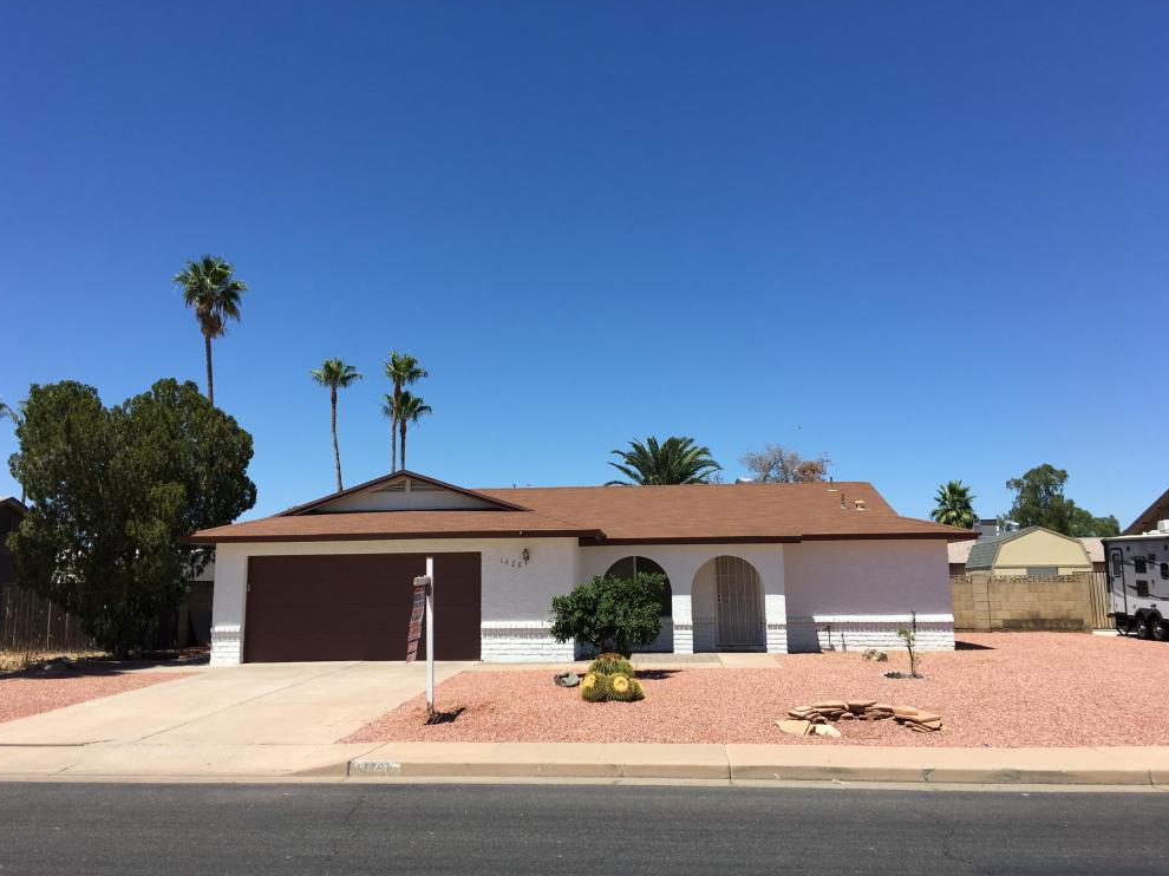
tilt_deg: +9.1
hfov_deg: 60.0
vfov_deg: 46.8
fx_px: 1013
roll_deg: -0.2
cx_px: 576
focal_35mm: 30
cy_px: 442
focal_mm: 4.15
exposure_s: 1/2024
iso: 25
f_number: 2.2
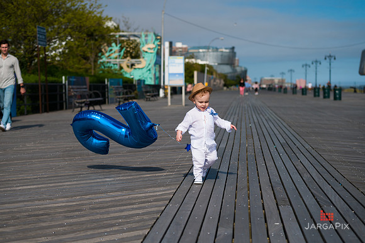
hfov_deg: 28.9
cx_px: 182
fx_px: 709
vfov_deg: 19.4
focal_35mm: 70
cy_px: 122
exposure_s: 1/6400
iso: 200
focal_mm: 70
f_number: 4
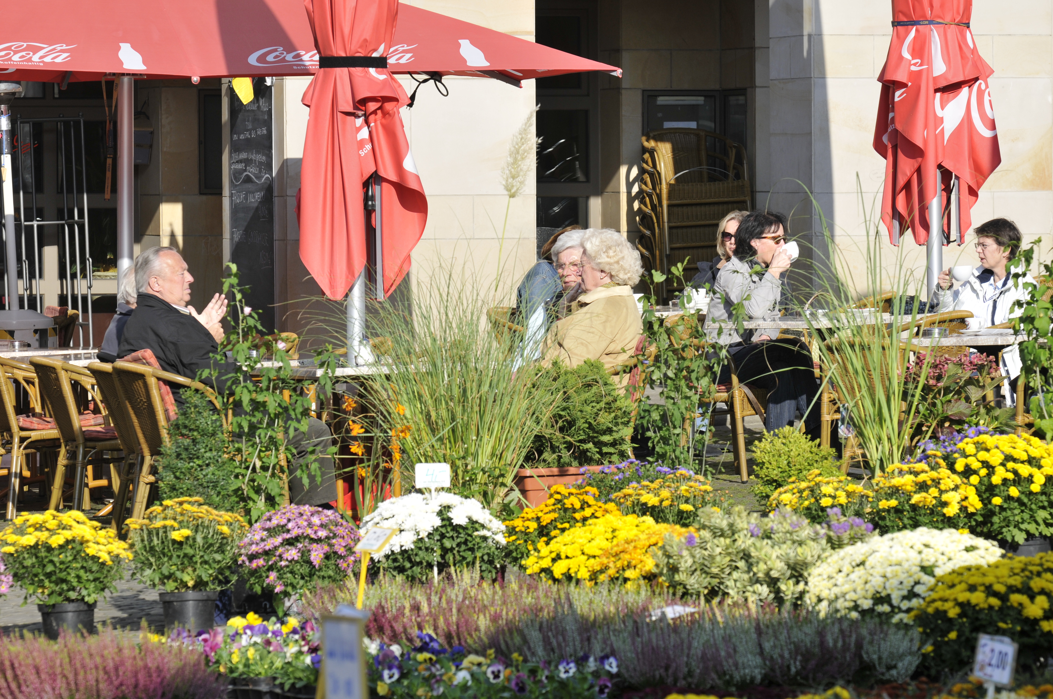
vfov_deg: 6.8
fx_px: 5916
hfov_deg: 10.2
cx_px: 526
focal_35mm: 202
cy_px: 350
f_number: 6.3
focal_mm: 135
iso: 200
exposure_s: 1/500
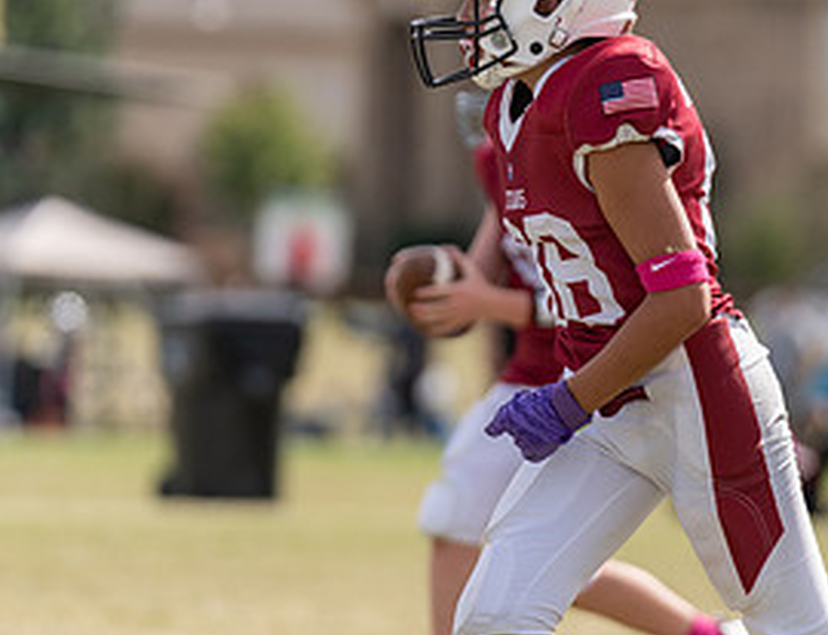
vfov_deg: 2.7
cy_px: 371
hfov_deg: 3.5
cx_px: 681
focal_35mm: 559
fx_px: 13479
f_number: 3.2
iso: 125
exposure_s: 1/2000
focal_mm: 200
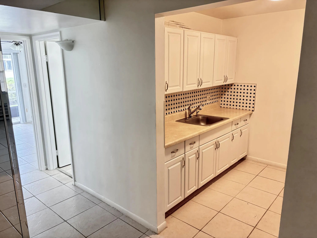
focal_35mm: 26
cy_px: 119
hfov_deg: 67.3
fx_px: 238
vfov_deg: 53.1
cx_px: 158
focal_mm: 5.96
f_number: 1.6
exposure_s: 1/60
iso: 320
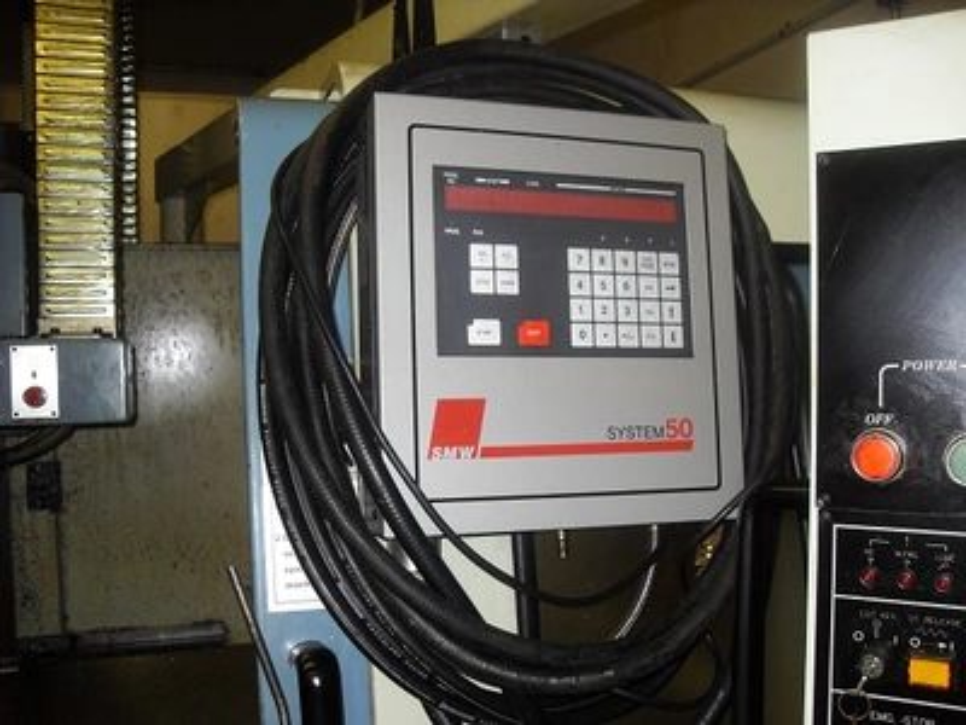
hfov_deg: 54.0
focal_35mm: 34
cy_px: 362
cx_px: 483
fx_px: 949
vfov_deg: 41.8
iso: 100
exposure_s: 1/45
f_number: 2.8
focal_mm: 6.3
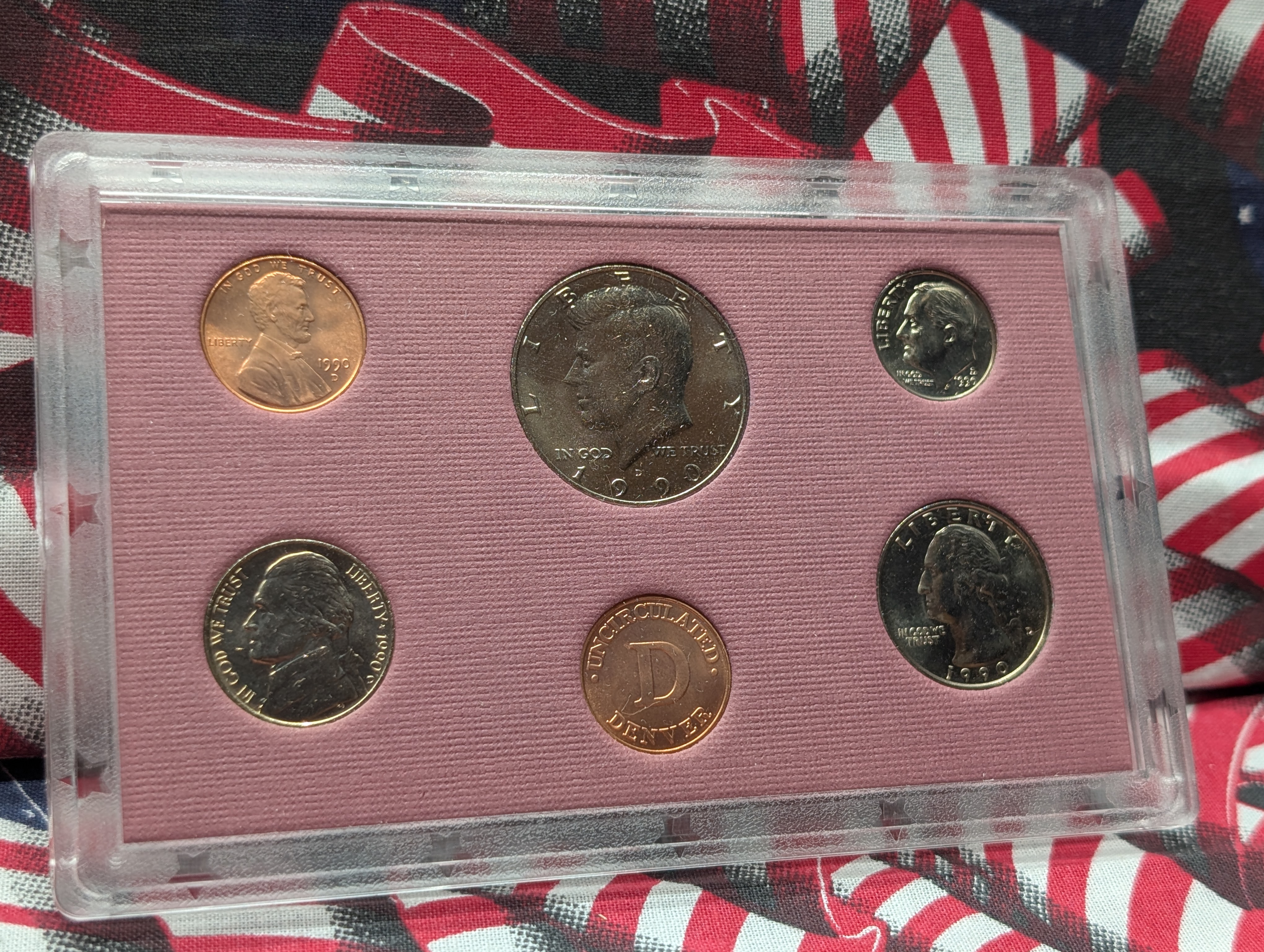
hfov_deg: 38.9
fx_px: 1792
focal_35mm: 49
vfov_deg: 29.7
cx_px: 632
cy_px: 476
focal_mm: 6.9
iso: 19
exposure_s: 1/24.1
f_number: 1.68
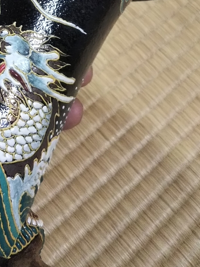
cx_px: 22
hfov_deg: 23.8
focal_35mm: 60
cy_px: 31
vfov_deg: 30.8
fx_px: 462
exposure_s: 1/30
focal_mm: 4
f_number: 2.2
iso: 250
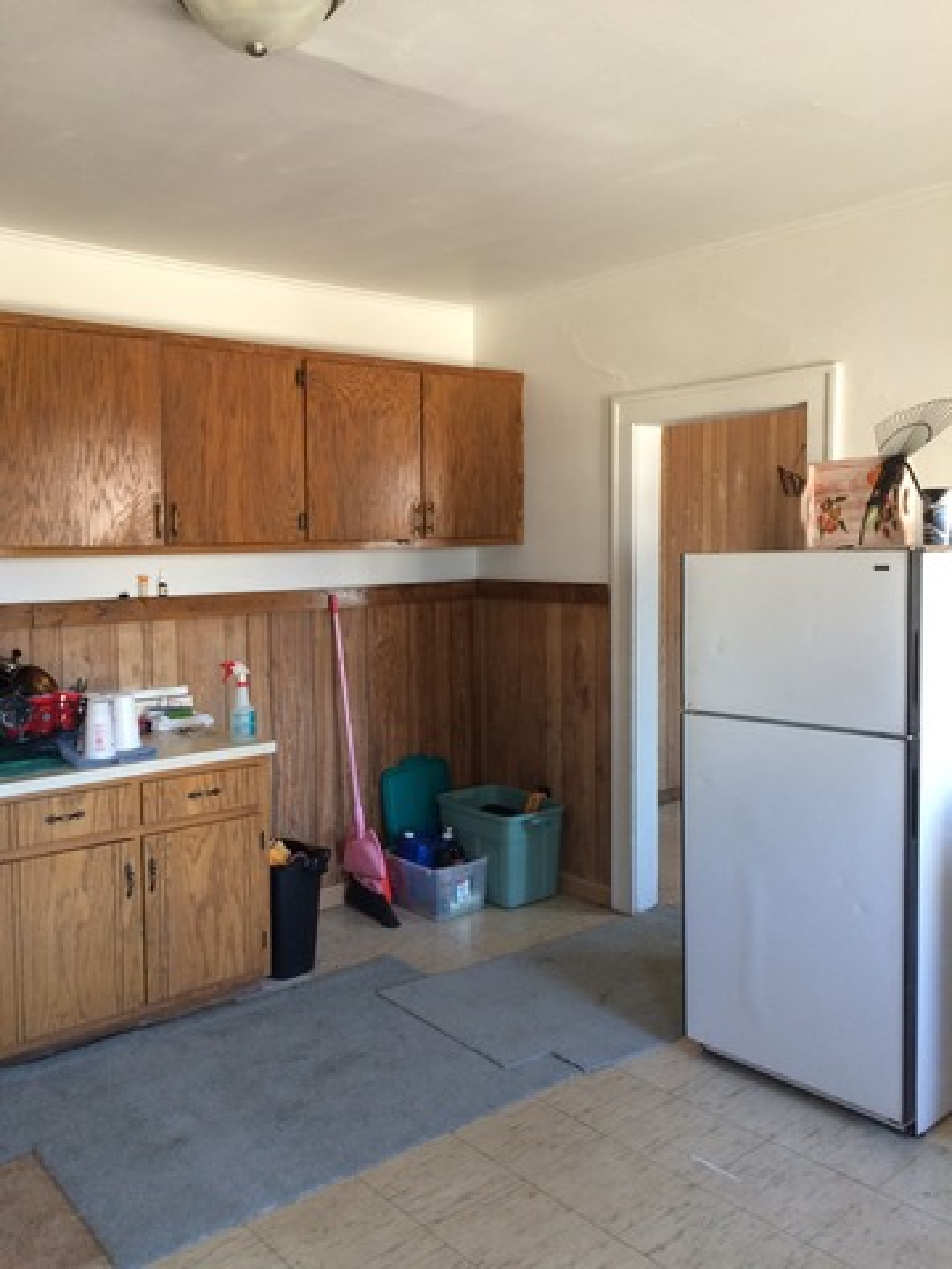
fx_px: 1063
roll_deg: +2.7
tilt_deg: -4.7
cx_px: 476
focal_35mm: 29
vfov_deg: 61.7
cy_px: 634
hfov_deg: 48.2
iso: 100
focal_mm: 4.15
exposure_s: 1/30
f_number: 2.2
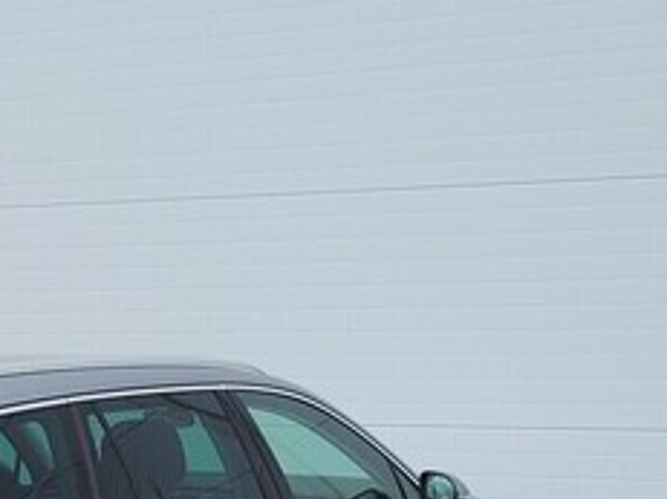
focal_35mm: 62
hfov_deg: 28.9
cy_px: 561
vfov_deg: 22.2
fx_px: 1194
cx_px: -23
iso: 40
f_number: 1.8
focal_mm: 5.4
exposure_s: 1/694
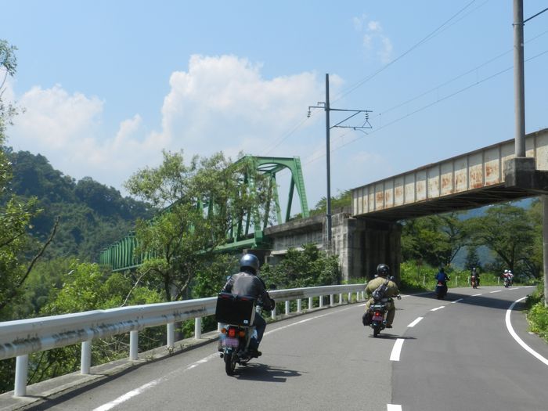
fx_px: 839
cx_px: 274
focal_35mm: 53
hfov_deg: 36.2
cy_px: 206
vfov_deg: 27.5
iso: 160
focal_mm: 9.4
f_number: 5
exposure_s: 1/800
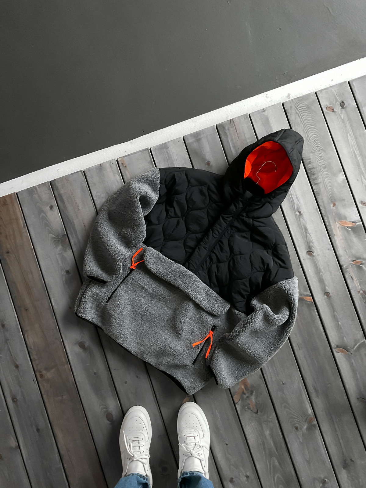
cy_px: 244
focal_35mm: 29
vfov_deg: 61.7
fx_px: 409
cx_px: 183
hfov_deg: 48.2
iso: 320
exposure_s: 1/55
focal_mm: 3
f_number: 1.8
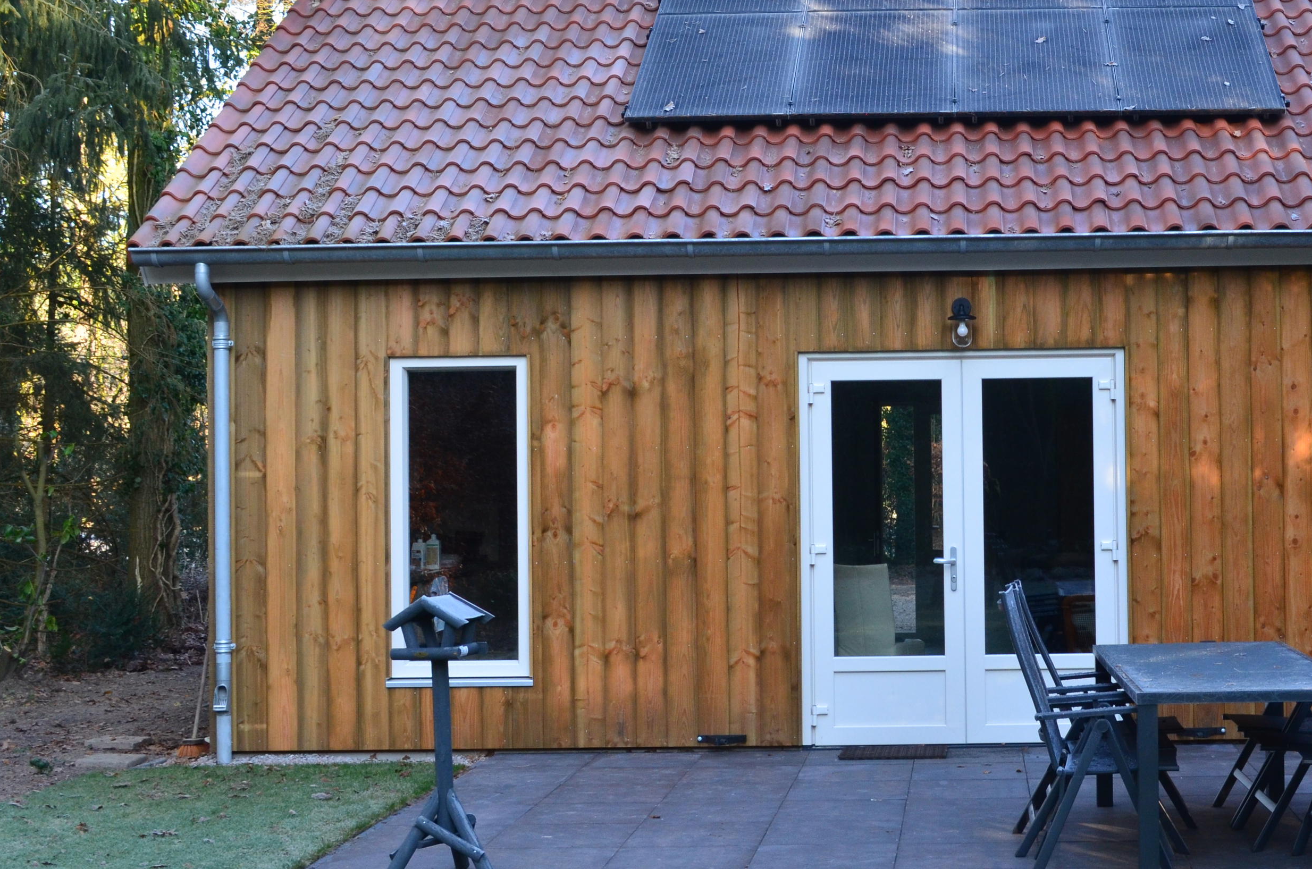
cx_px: 959
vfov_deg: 24.1
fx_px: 2037
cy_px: 410
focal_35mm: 56
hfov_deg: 35.0
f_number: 9
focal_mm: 24
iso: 400
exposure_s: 1/40
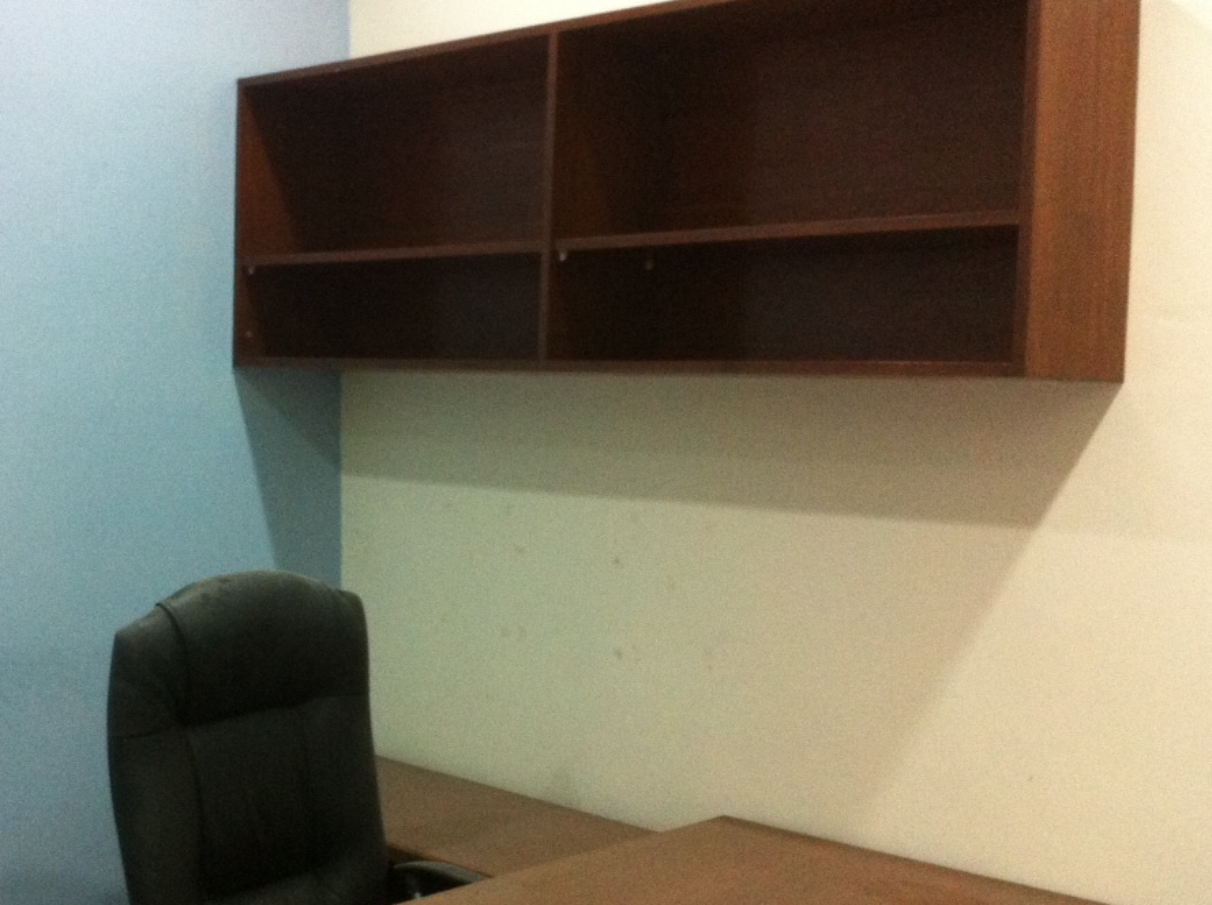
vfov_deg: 28.5
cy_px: 503
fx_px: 1783
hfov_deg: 36.9
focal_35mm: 51
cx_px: 349
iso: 400
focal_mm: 3.85
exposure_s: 1/17
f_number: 2.8
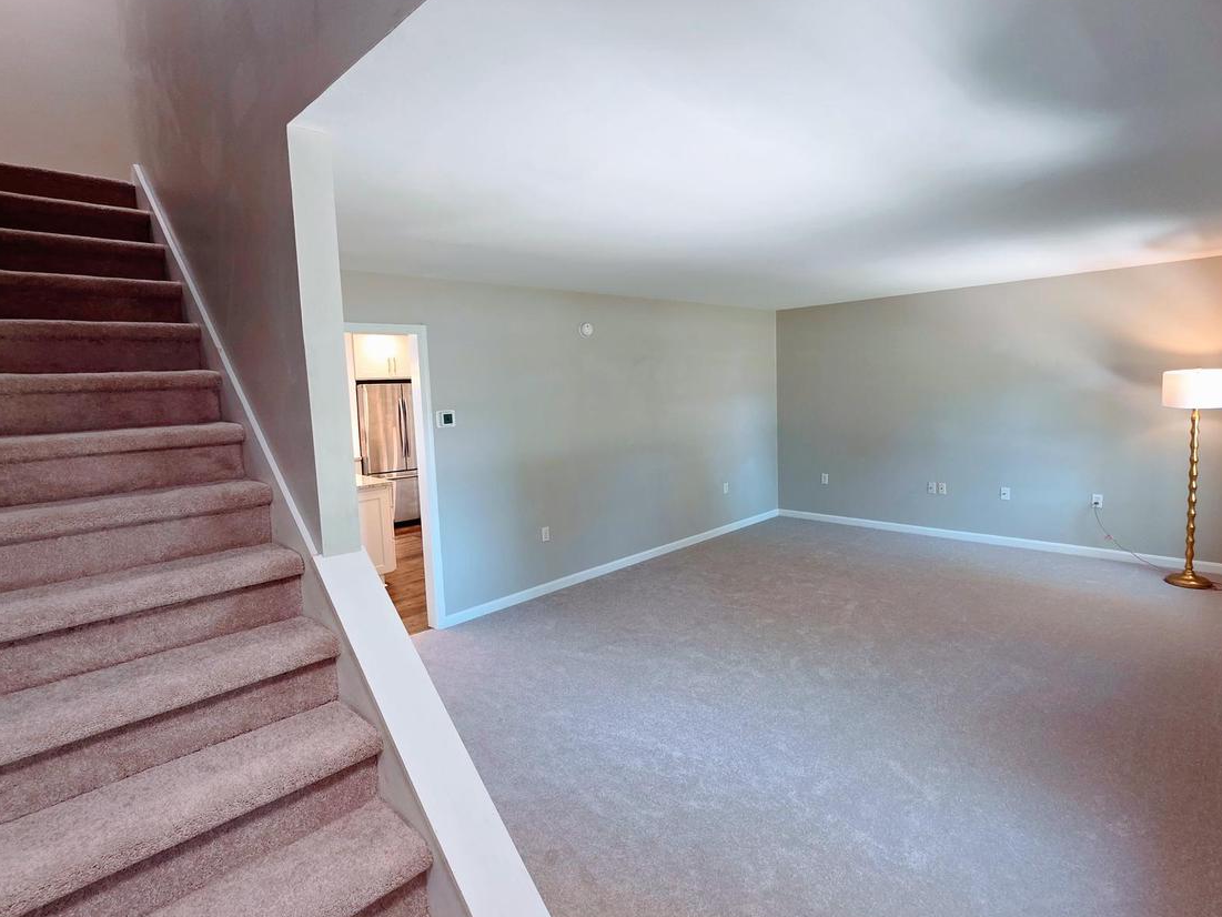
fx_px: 600
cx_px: 598
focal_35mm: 17
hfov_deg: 91.0
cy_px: 442
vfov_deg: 74.7
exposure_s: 1/60
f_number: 1.9
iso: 160
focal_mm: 2.2
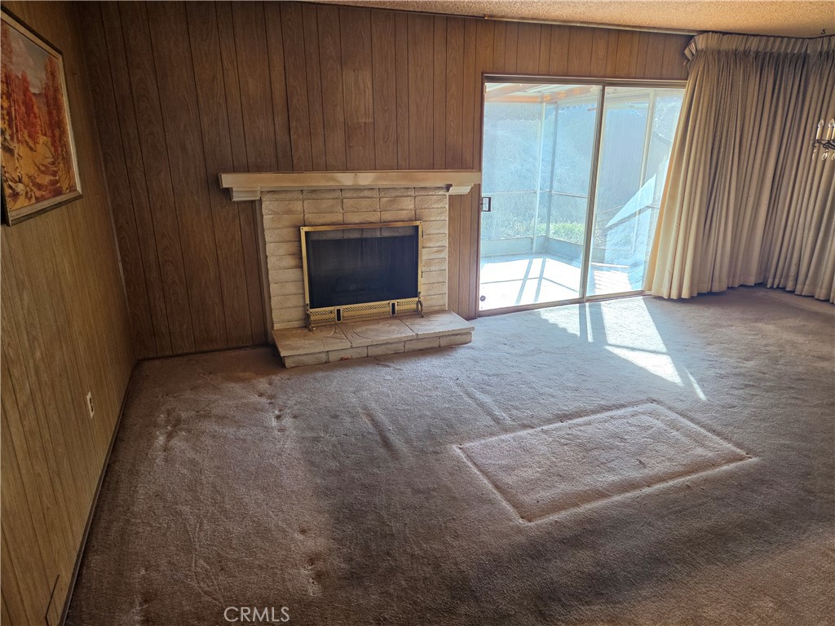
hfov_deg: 73.9
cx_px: 418
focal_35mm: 23
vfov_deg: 58.9
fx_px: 555
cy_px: 313
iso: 125
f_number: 1.8
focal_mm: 5.4
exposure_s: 1/180
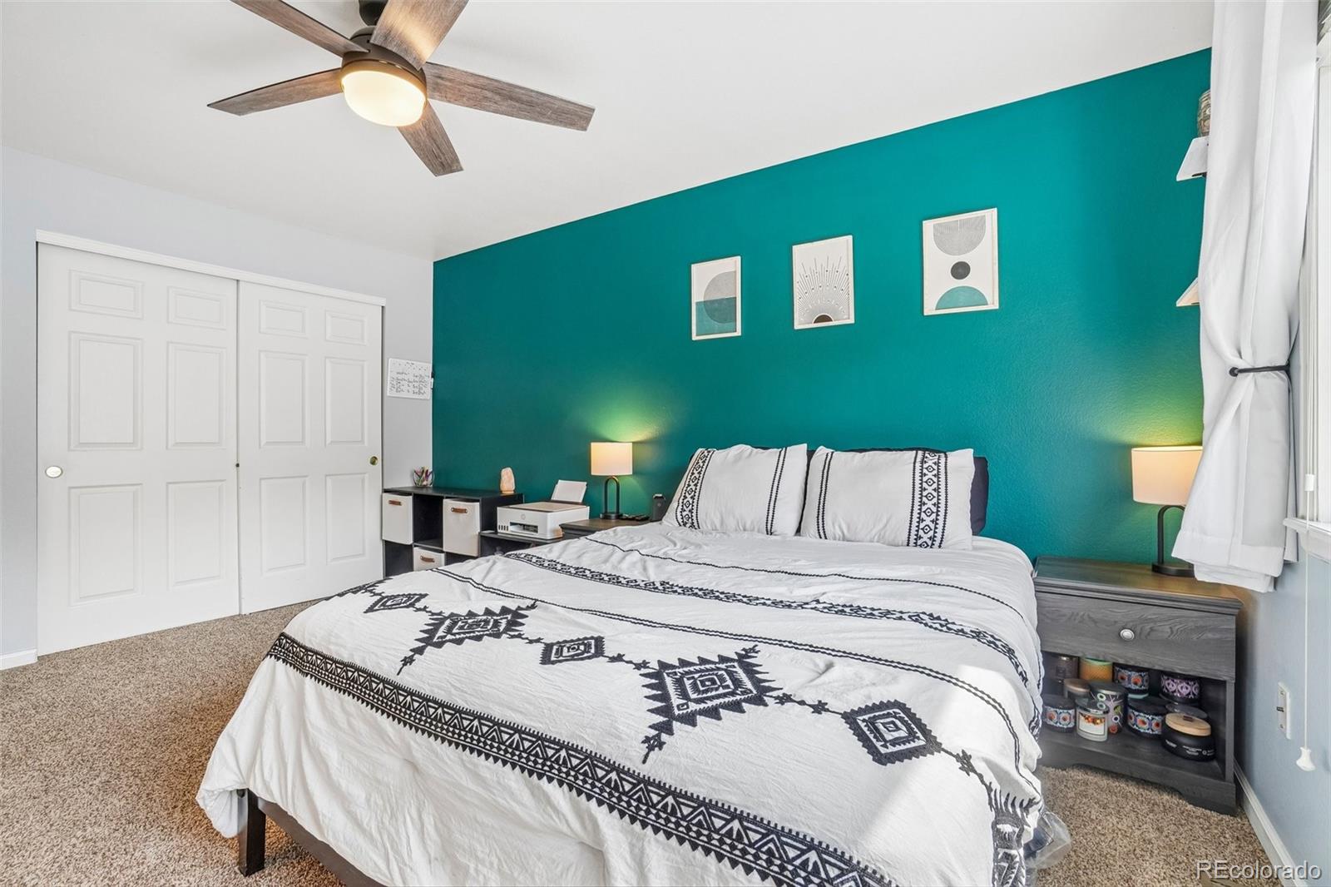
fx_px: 554
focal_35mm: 15
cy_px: 444
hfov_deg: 100.4
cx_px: 666
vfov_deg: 77.3
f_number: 8
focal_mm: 10
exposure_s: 1/25
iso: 400
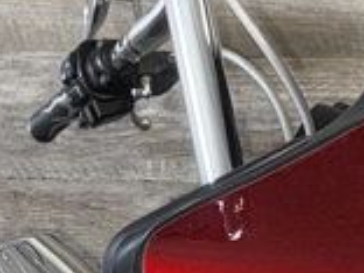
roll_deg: -1.6
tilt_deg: -9.9
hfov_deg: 12.4
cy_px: 502
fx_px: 1661
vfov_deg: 9.0
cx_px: 51
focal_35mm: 158
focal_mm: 6.76
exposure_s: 1/30
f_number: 1.78
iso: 50
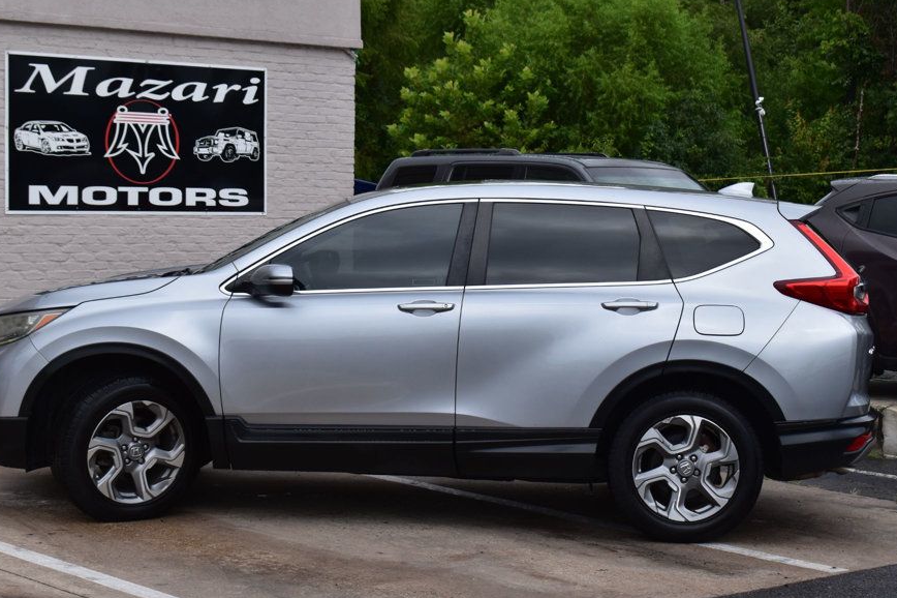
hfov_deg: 25.5
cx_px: 433
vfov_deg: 17.1
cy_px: 274
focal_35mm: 80
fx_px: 1982
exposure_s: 1/400
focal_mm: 45
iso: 400
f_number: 11
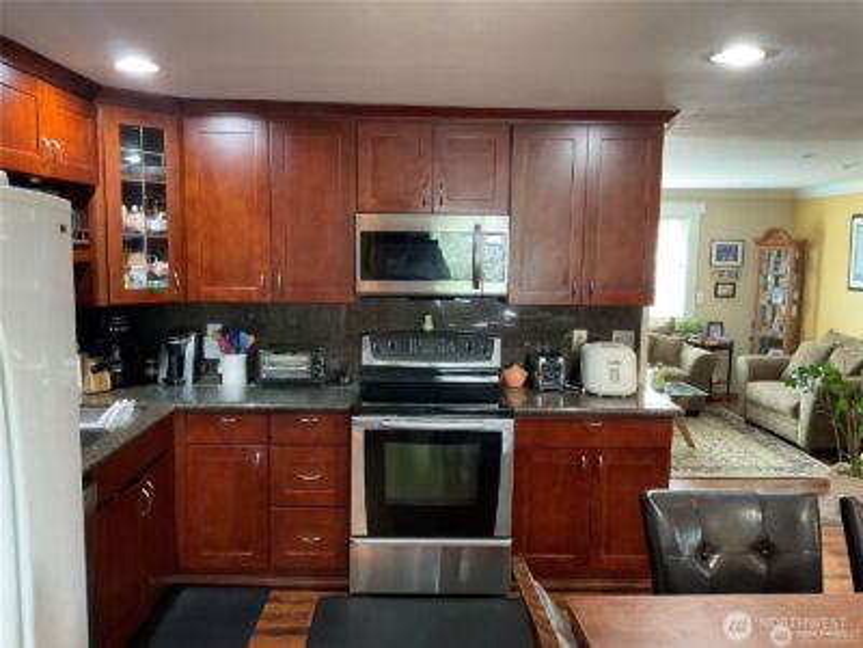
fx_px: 723
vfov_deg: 48.2
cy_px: 324
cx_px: 432
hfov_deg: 61.7
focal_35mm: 29
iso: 320
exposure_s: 1/30
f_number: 1.8
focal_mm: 3
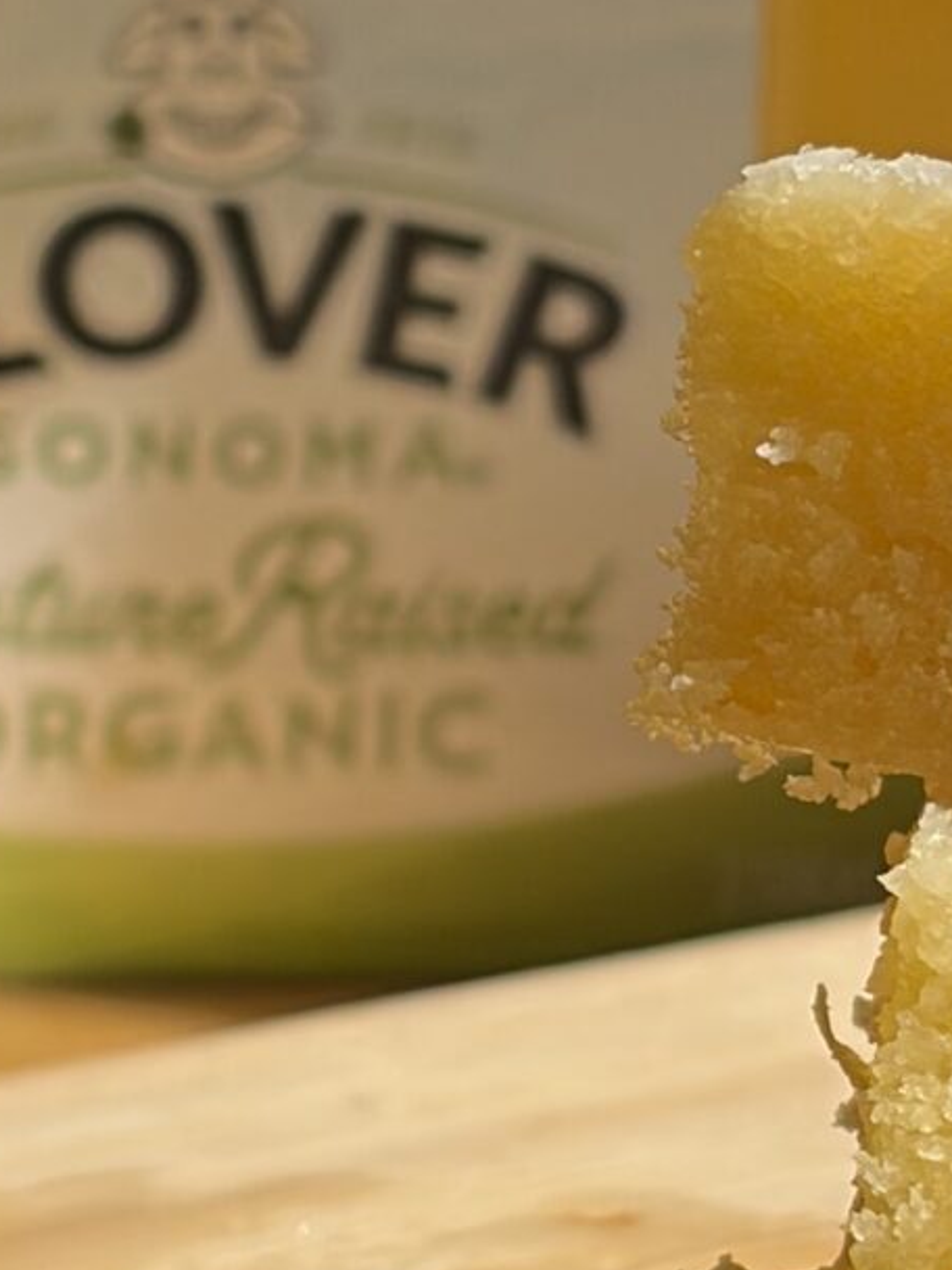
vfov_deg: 9.0
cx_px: 605
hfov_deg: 6.8
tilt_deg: -14.6
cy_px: 792
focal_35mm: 219
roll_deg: -1.9
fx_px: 8031
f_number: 1.6
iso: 40
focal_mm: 5.96
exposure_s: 1/3125
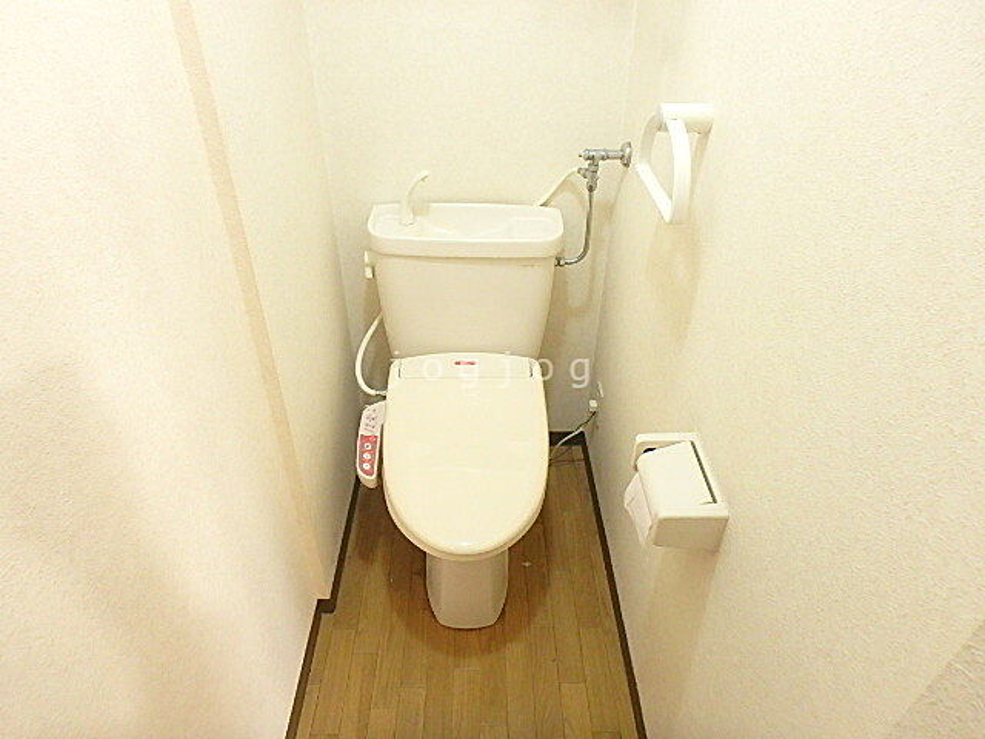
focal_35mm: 21
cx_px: 492
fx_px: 598
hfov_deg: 79.0
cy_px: 370
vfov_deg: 63.4
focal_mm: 3.7
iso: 800
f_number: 3.5
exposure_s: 1/20
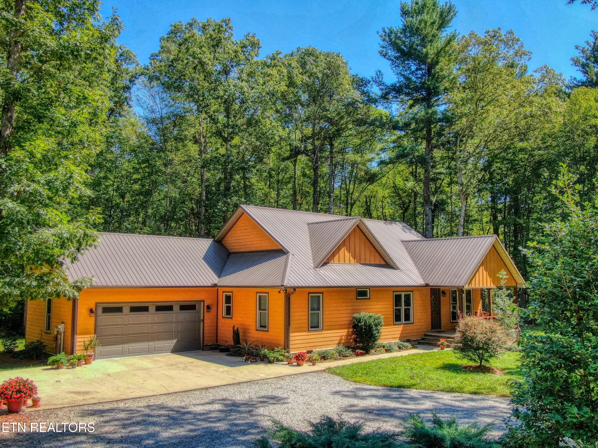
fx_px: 570
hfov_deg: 55.4
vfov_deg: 42.9
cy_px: 224
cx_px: 299
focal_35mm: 33
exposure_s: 1/500
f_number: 3.2
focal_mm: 5.6
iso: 100
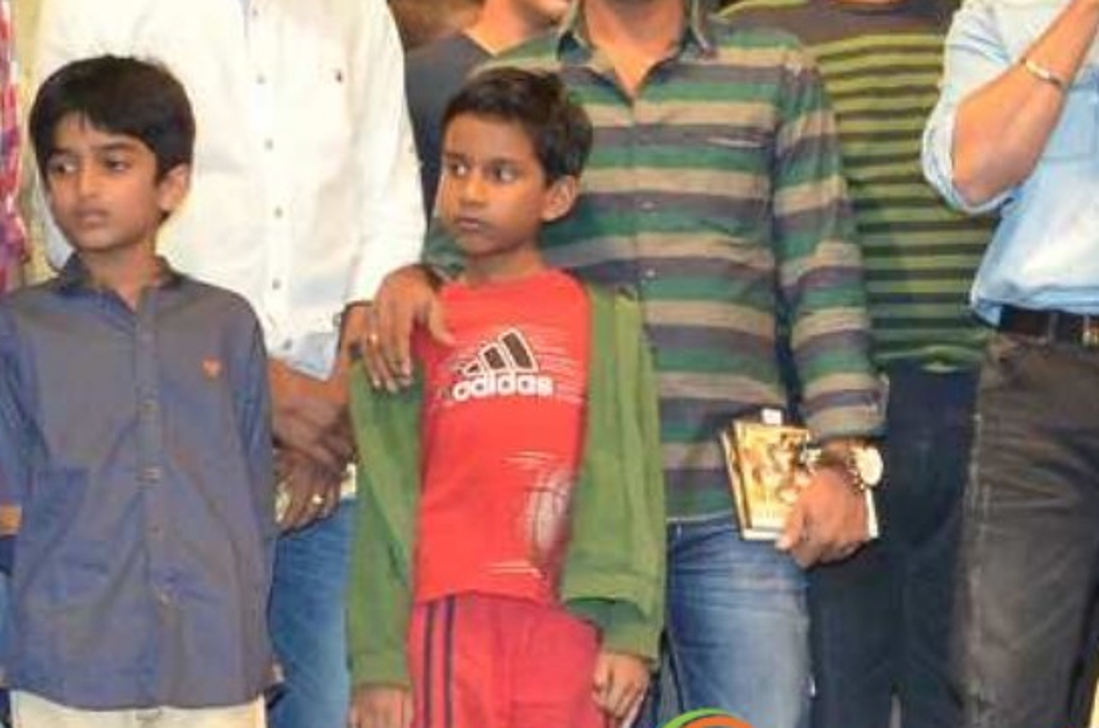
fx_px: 4174
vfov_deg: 9.9
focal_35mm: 137
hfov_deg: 14.8
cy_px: 181
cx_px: 1026
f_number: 7.1
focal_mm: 22
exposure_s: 1/125
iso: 1600
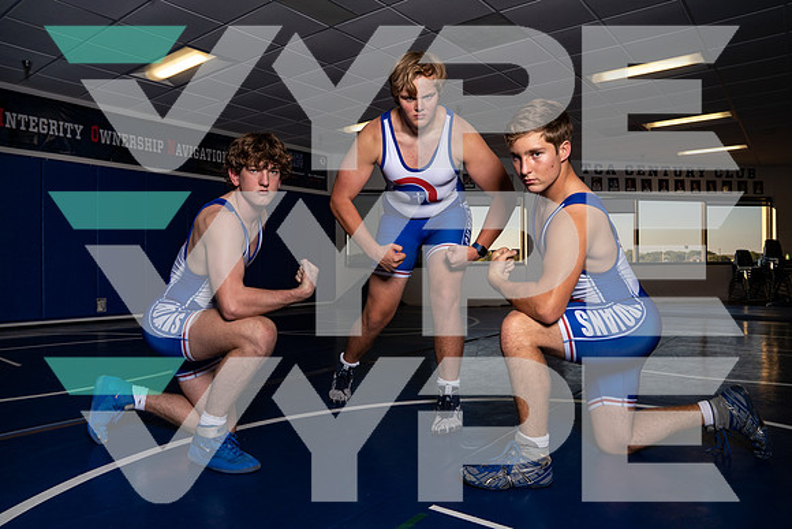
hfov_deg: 73.7
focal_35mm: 24
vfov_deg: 53.2
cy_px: 264
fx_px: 528
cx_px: 396
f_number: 8
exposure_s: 1/250
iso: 200
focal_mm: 24
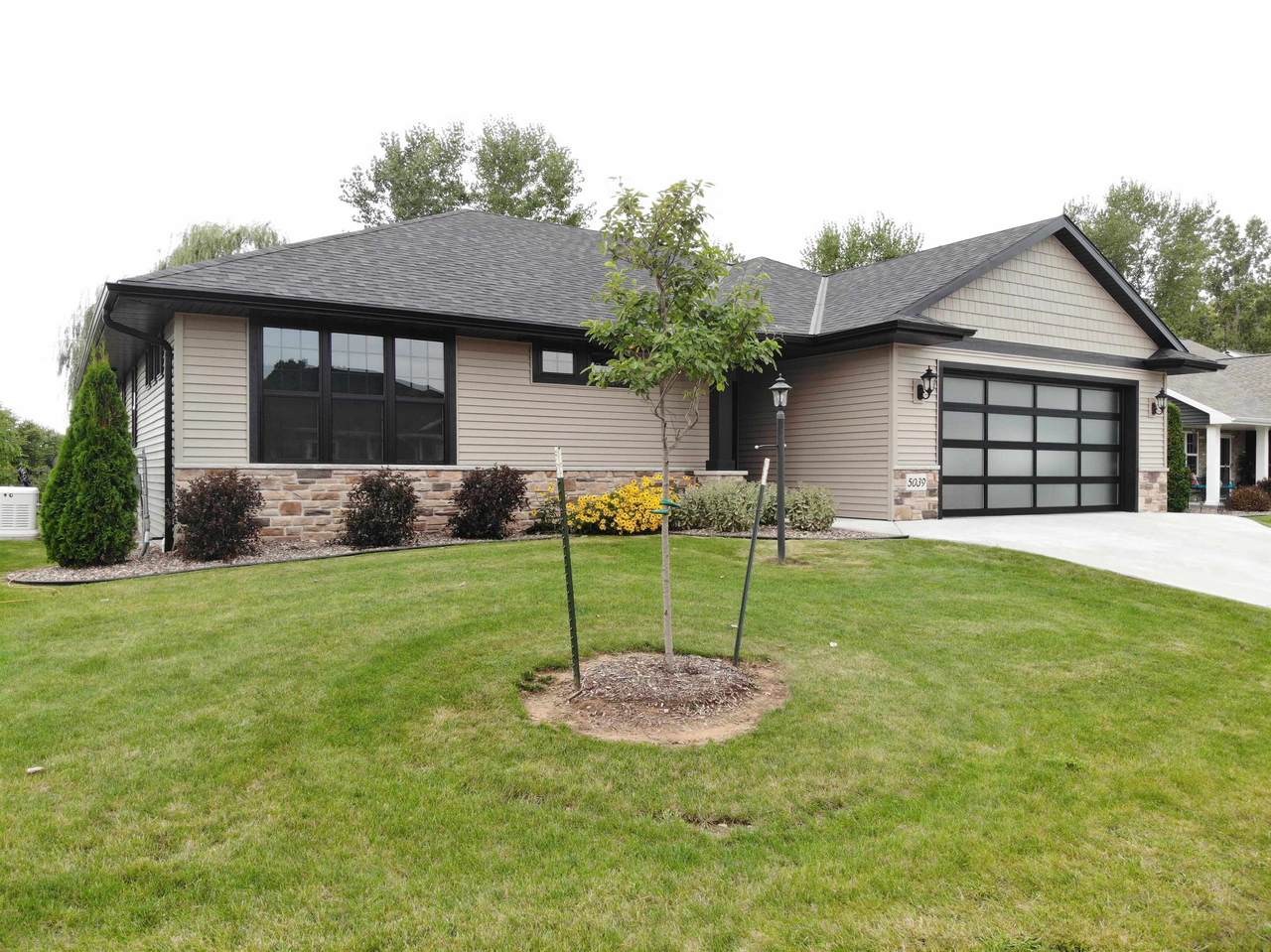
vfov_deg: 56.8
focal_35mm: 24
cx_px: 636
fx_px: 881
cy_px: 476
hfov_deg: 71.6
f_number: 2.8
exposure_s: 1/210
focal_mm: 4.5
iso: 100
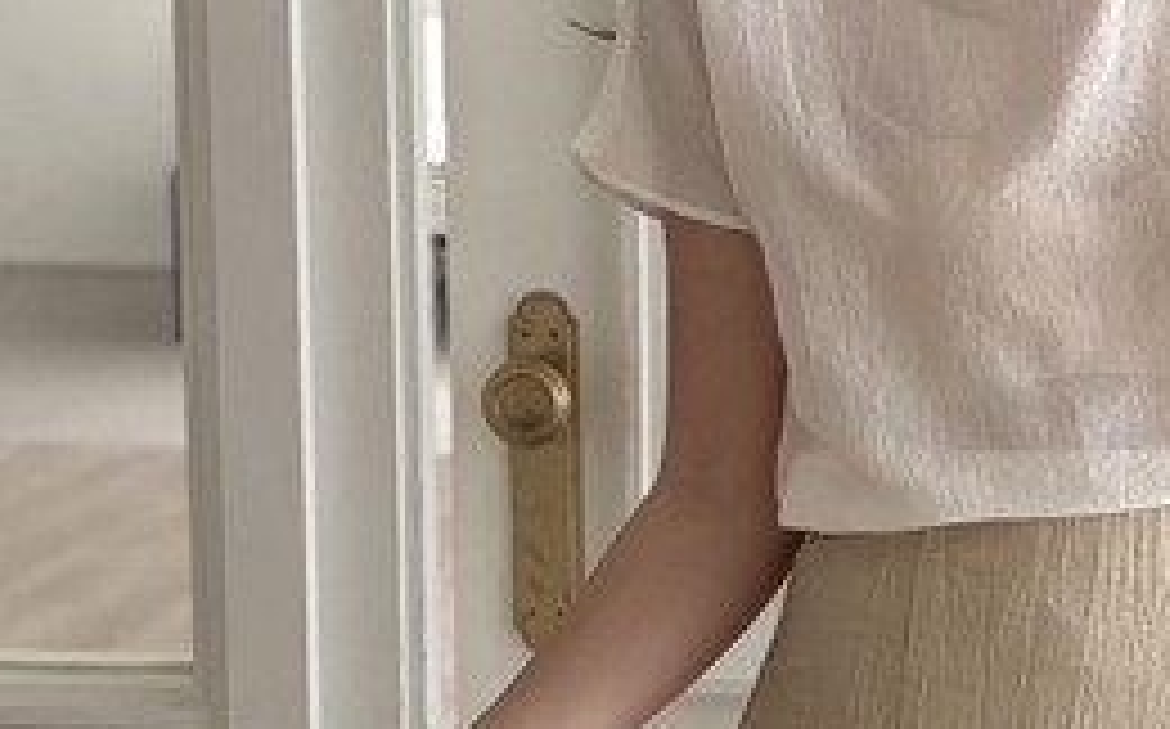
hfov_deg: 18.8
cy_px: 796
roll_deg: -1.2
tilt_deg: -20.2
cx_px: 1328
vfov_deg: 12.1
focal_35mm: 106
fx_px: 3377
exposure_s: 1/61
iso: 125
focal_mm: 5.96
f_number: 1.6
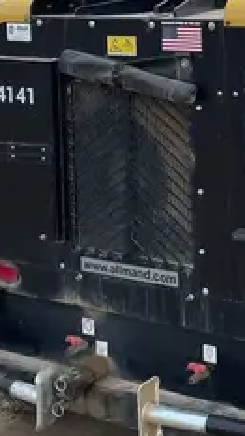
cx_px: 232
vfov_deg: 23.8
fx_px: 1028
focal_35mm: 89
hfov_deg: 13.4
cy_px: 130
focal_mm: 4.2
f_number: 1.6
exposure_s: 1/1453
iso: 32
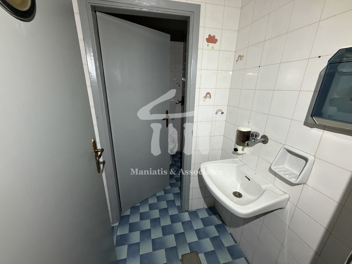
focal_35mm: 14
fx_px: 142
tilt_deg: -17.1
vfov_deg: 85.7
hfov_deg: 102.1
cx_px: 176
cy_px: 132
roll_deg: -1.3
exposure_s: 1/60
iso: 400
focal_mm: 2.22
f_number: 2.2
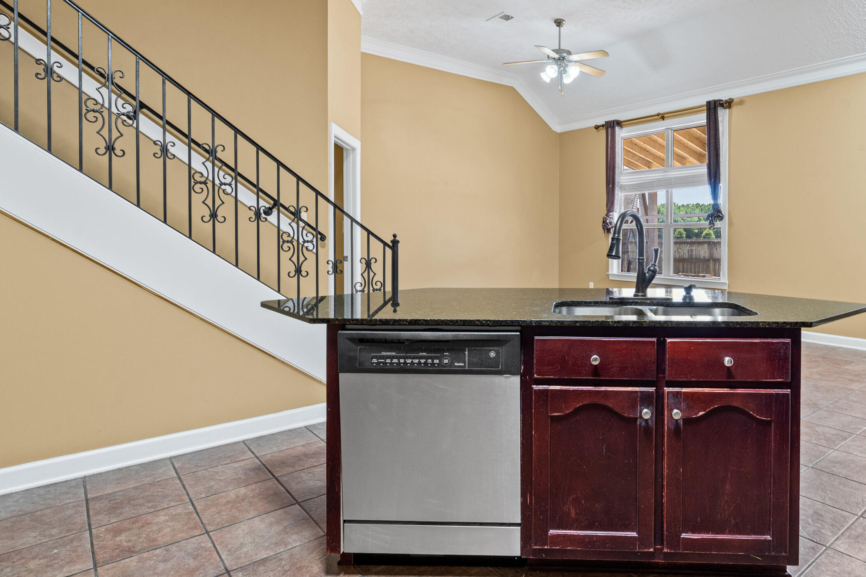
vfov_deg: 56.9
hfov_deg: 76.5
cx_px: 566
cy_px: 236
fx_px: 529
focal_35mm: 22
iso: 800
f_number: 9.5
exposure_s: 1/10
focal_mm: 16
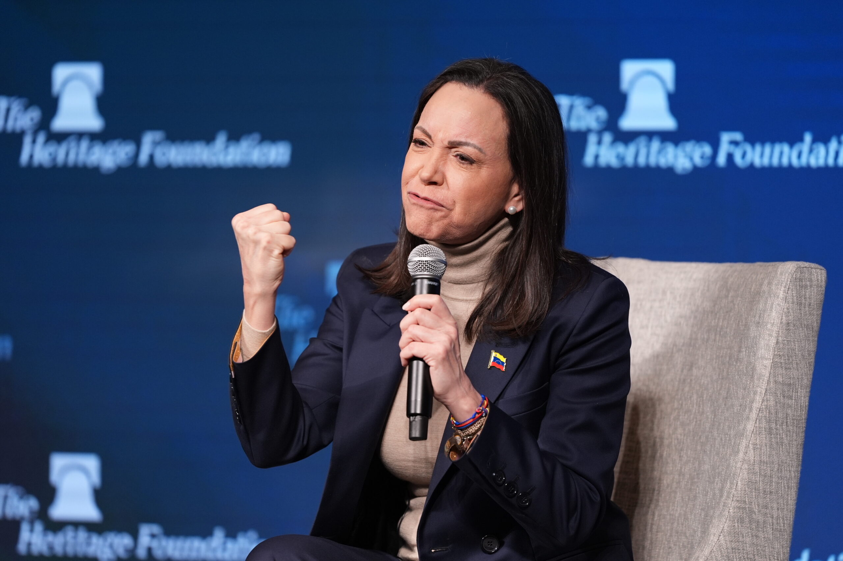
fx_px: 7019
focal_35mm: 300
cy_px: 280
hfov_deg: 6.9
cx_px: 422
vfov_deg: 4.6
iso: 1250
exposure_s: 1/500
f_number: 2.8
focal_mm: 300
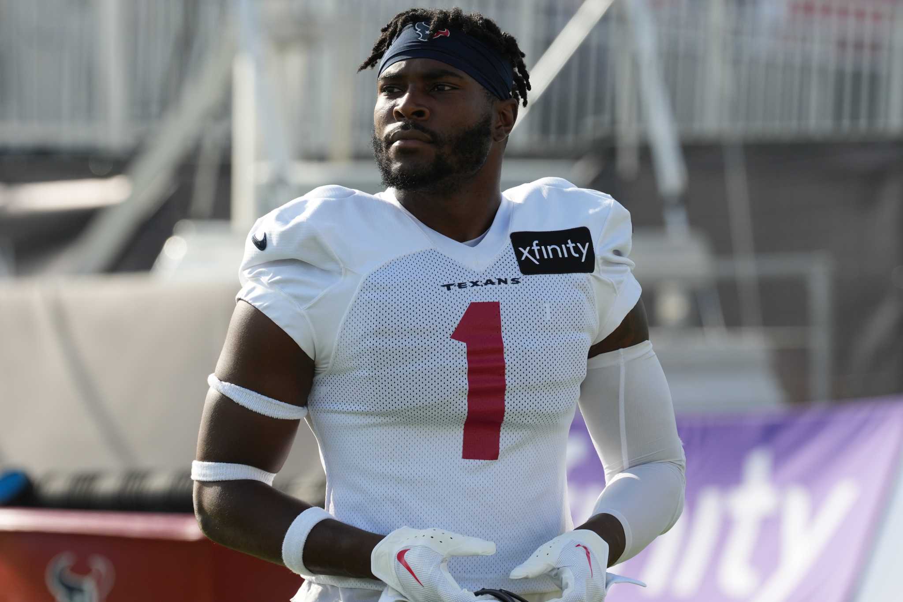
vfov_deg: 3.3
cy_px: 301
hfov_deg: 5.0
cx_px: 452
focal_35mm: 411
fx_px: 10308
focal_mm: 274
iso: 400
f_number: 5.6
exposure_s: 1/1250
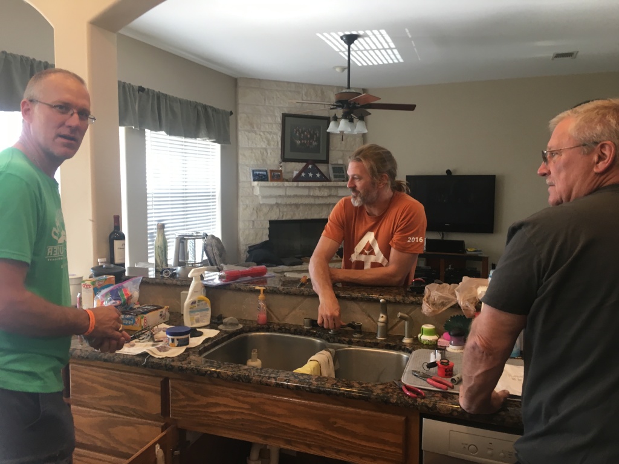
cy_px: 232
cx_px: 310
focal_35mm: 29
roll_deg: +0.5
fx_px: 519
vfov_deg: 48.2
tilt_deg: -4.6
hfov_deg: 61.7
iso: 64
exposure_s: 1/30
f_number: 2.2
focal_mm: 4.15
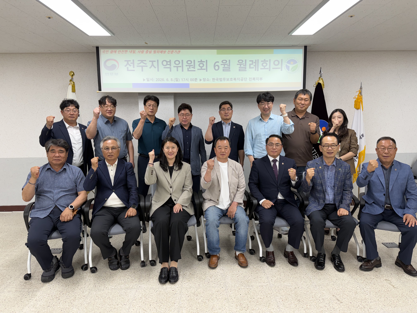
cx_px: 208
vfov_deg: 56.8
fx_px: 289
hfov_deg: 71.6
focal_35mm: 24
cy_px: 156
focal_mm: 6.76
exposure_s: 1/120
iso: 125
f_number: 1.78
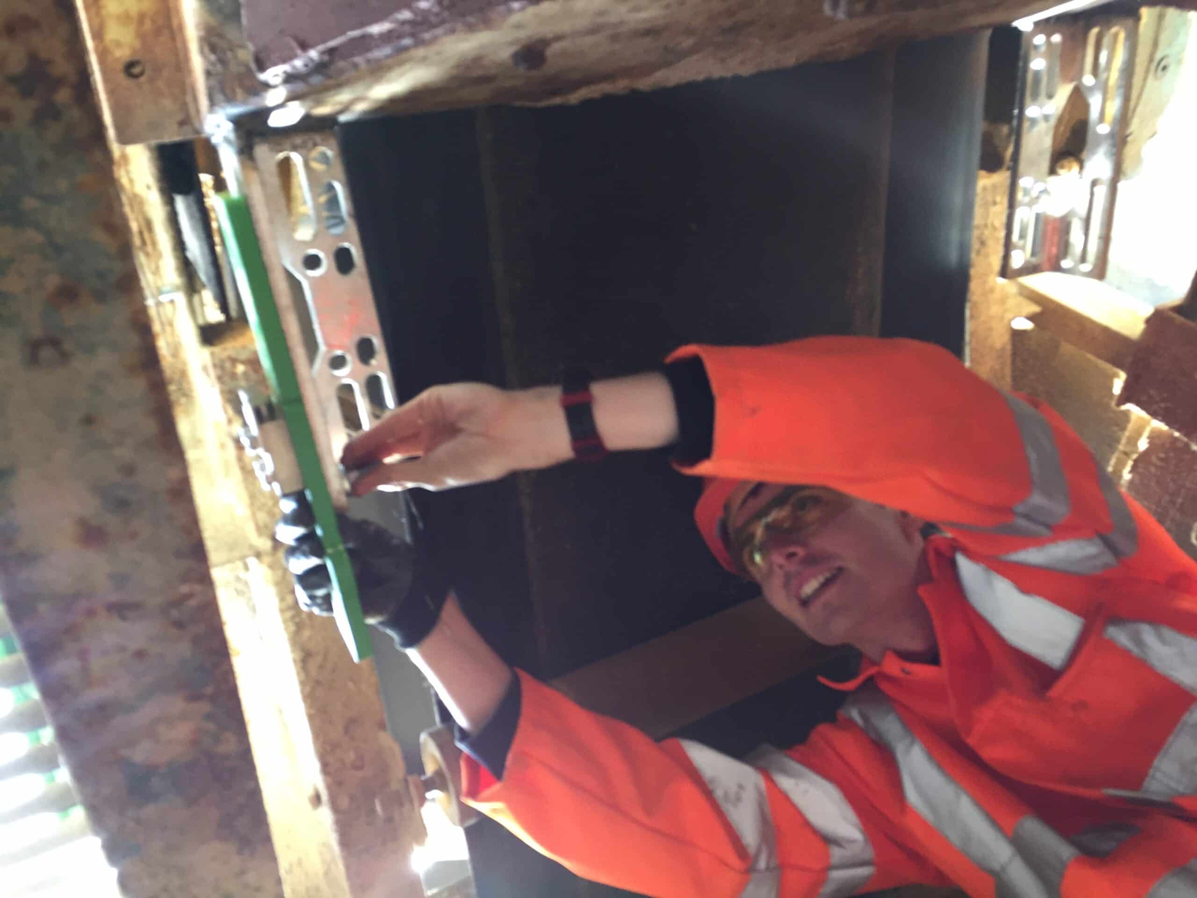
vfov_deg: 48.2
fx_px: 1003
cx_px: 598
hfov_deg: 61.7
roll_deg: +43.7
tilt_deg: +42.7
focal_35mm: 29
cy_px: 449
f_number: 2.2
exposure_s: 1/33
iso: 160
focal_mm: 4.15
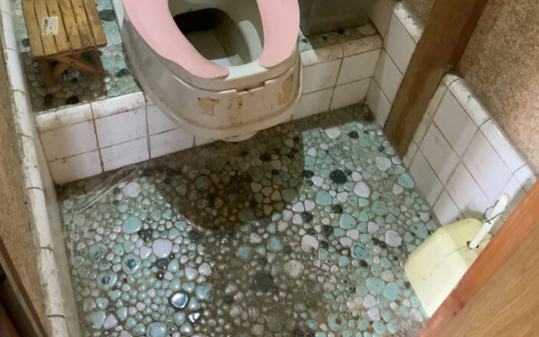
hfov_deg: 47.2
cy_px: 58
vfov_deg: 29.7
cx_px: 270
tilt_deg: -46.8
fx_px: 617
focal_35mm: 42
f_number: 1.8
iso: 320
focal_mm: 3
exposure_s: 1/30
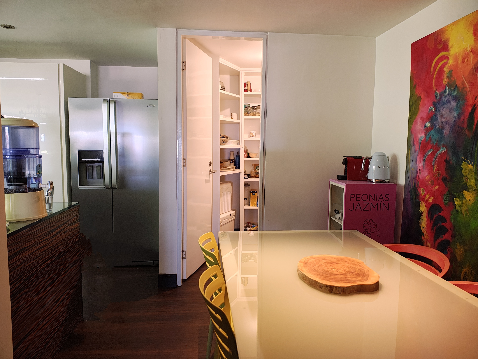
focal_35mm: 25
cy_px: 180
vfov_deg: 54.9
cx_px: 239
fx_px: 345
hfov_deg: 69.4
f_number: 1.4
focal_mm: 5.89
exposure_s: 1/58.5
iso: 906
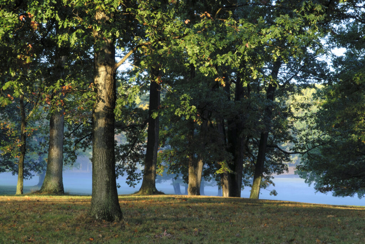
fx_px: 837
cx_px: 182
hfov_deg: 24.6
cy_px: 122
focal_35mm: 82
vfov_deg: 16.6
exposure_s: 1/1.3
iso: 100
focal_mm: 55
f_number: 16
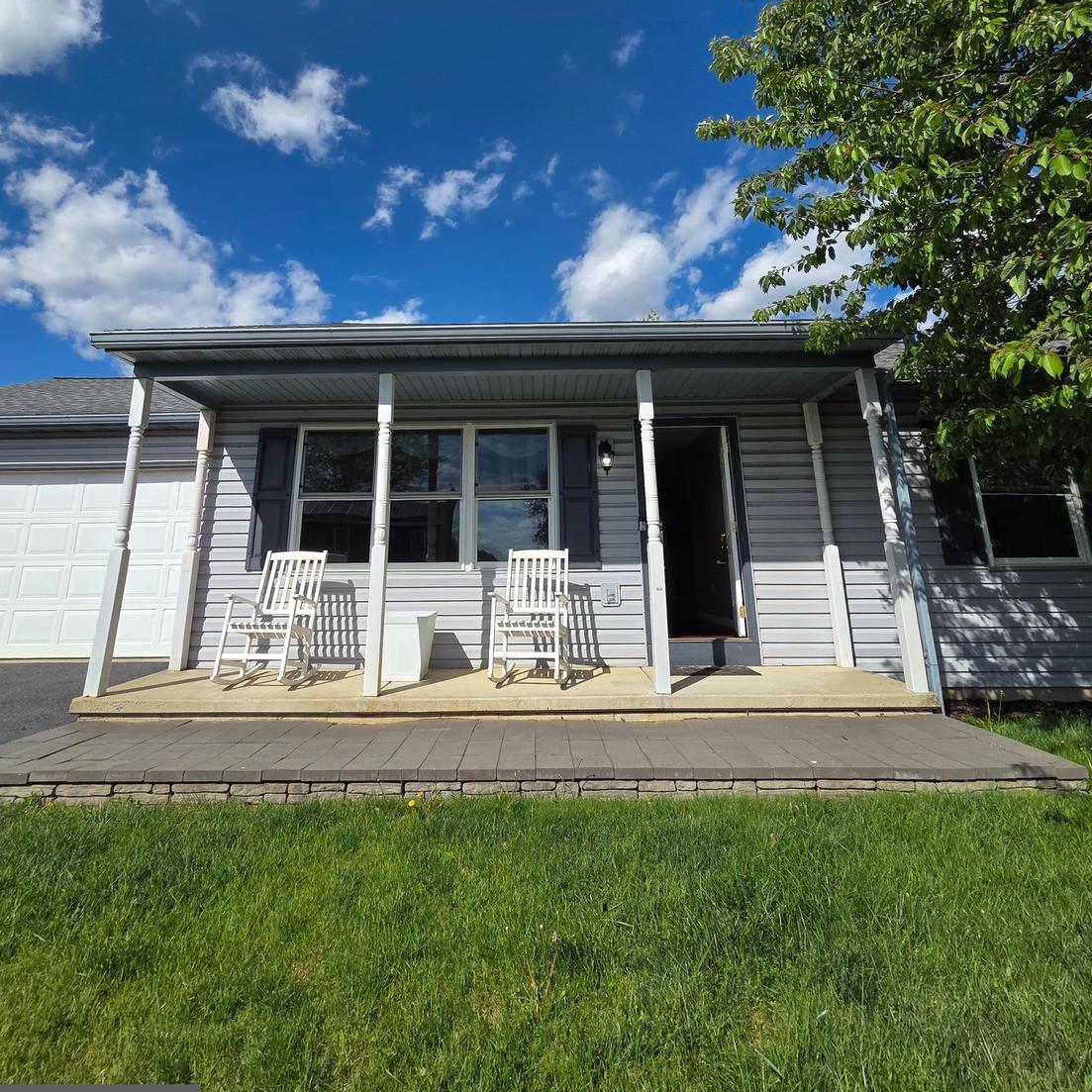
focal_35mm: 16
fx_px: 571
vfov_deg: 85.6
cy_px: 405
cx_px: 523
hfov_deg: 87.4
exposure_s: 1/2851
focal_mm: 2.2
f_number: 2.2
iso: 50
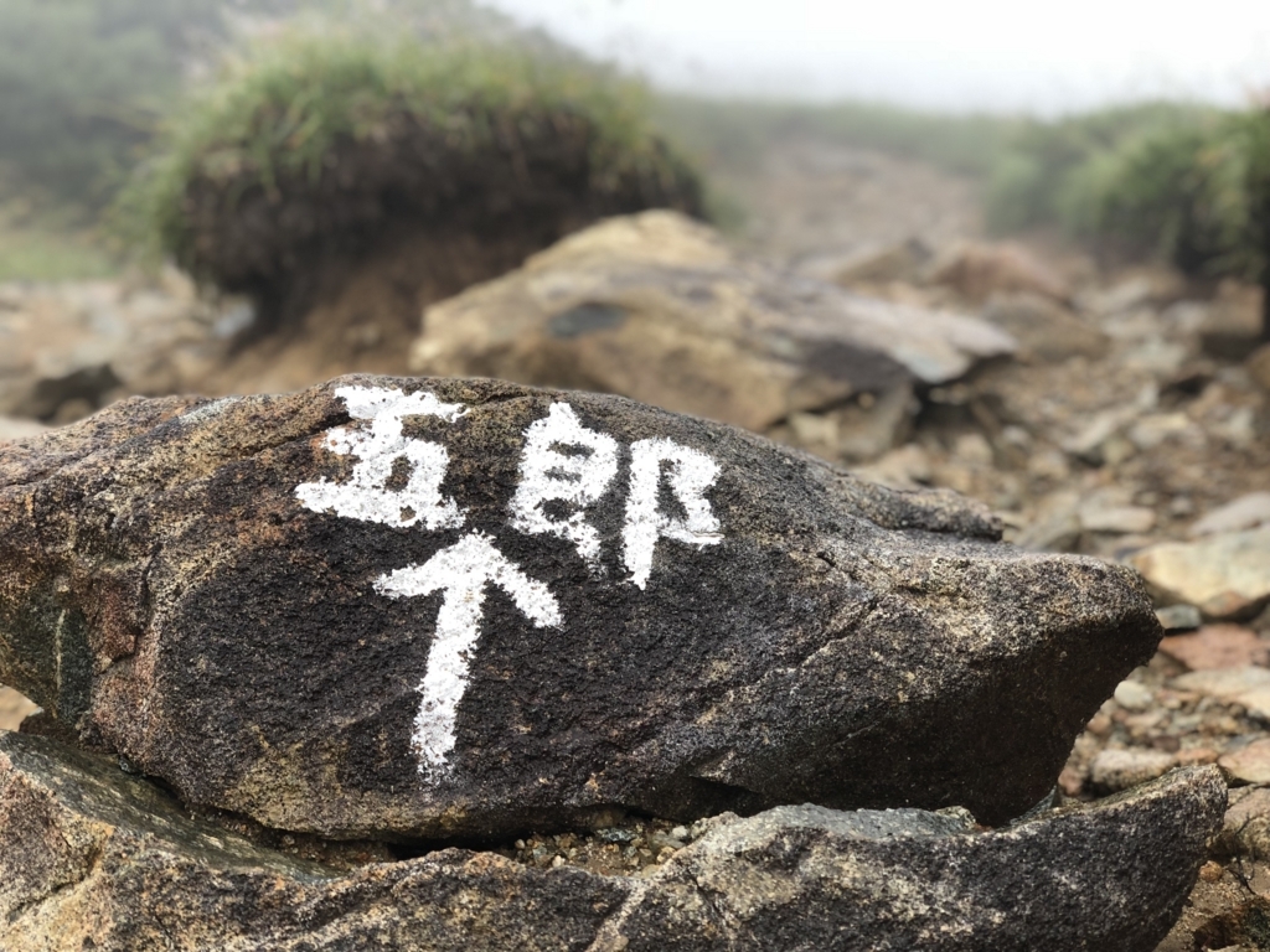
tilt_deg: -22.8
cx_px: 635
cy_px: 476
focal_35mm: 52
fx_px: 1908
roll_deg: +3.9
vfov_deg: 28.0
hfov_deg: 36.8
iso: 25
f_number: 2.4
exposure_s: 1/120
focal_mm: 6
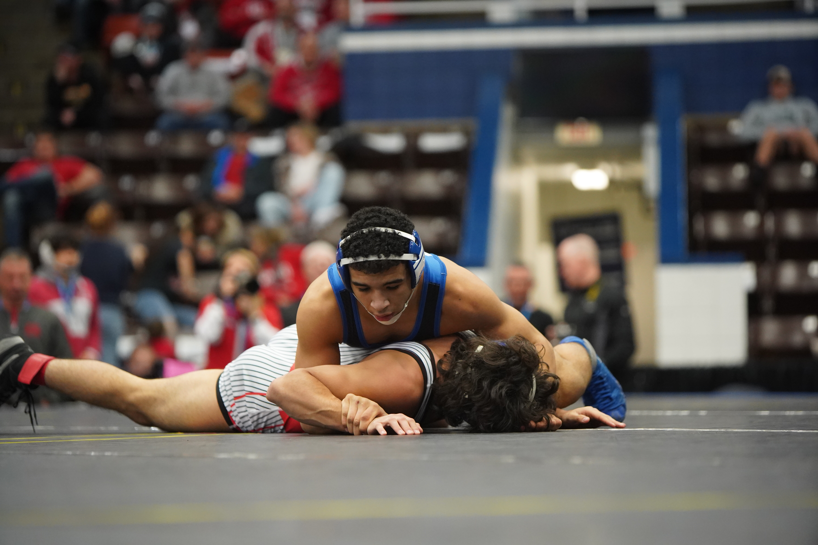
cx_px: 409
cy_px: 272
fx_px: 3476
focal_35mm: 153
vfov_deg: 9.0
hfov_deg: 13.4
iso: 5000
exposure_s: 1/640
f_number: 2.8
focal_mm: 153
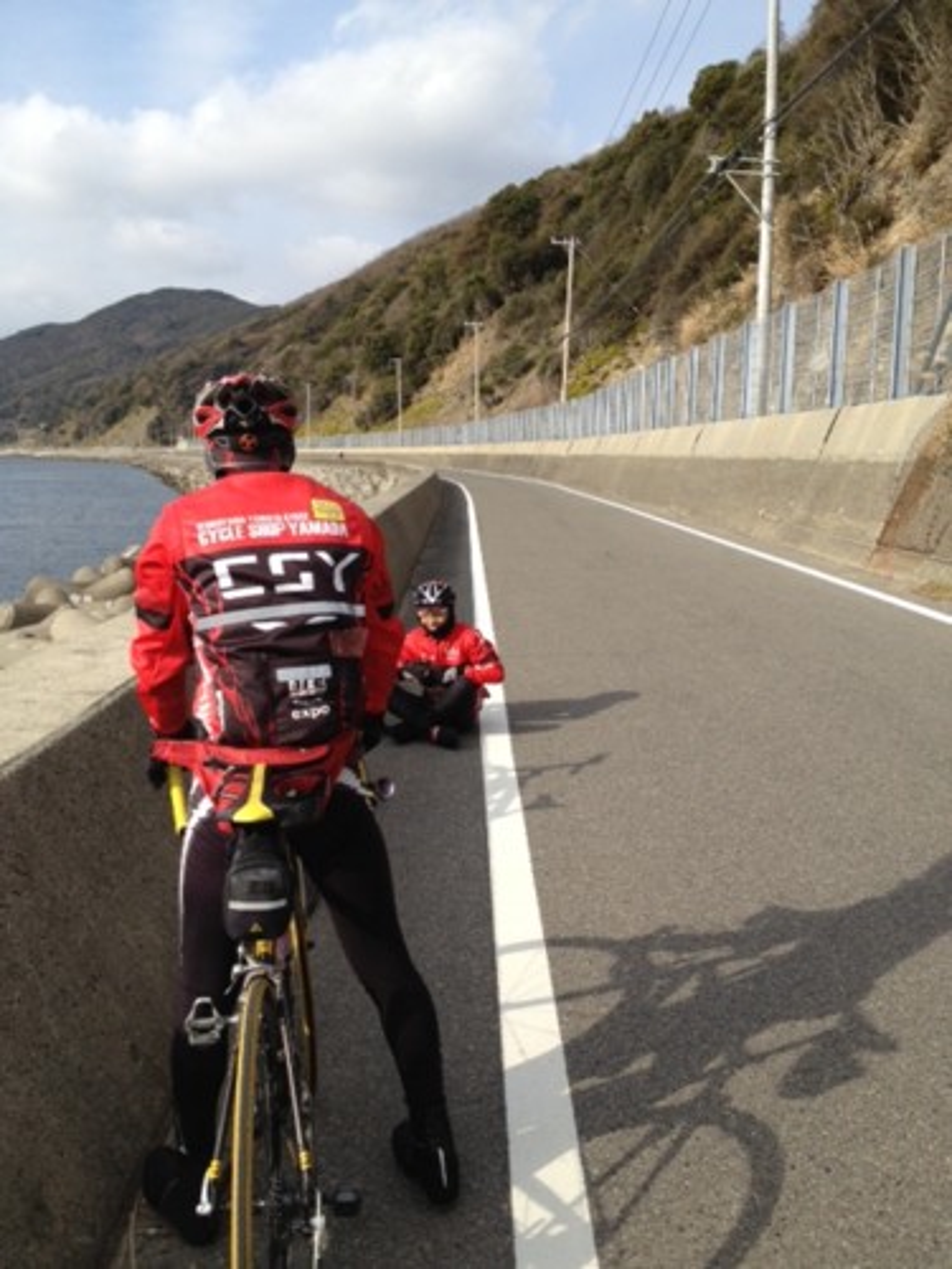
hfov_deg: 40.7
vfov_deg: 52.6
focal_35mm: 35
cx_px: 476
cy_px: 634
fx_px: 1283
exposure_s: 1/1346
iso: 50
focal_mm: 4.28
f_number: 2.4
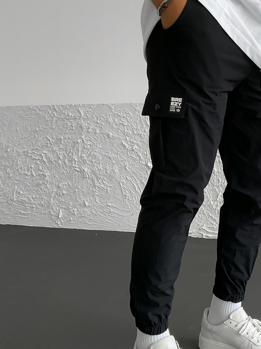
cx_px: 228
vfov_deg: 37.5
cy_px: 193
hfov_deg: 27.6
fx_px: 513
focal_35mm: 51
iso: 64
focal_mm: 3
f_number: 1.8
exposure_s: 1/90
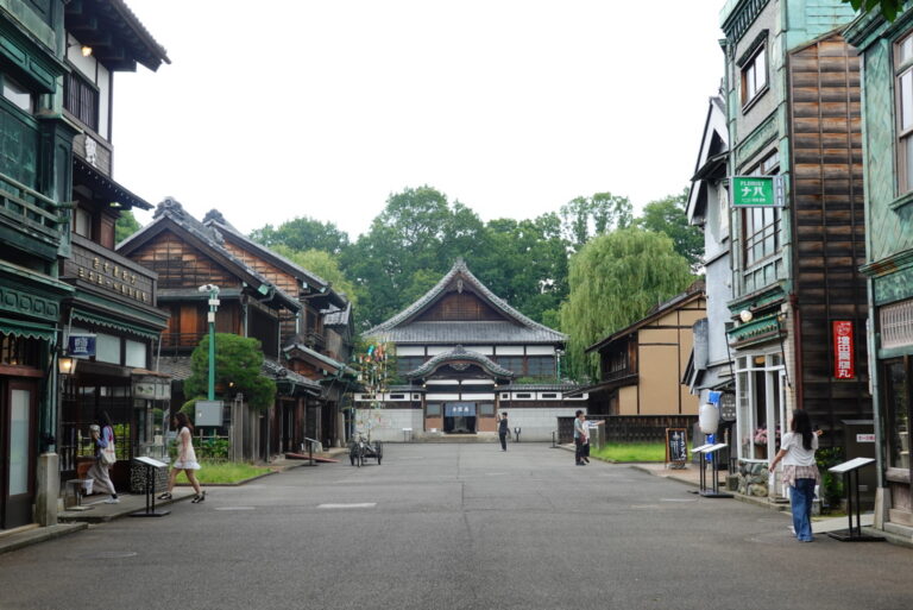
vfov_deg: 29.3
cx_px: 456
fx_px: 1167
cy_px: 305
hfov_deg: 42.7
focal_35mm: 46
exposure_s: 1/40
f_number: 7.1
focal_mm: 17.19
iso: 100
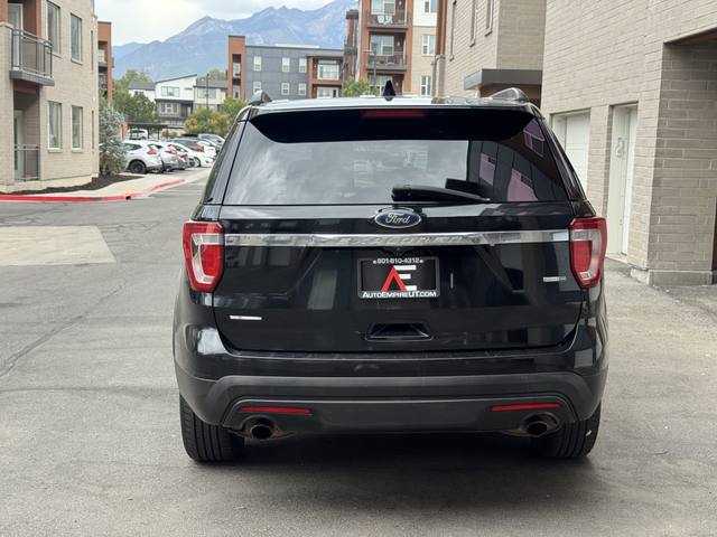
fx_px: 994
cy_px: 268
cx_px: 358
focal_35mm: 48
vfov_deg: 30.3
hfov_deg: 39.7
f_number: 1.78
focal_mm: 6.76
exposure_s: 1/582
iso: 64
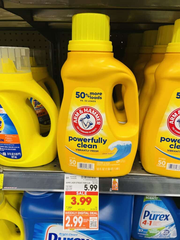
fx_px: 180
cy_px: 120
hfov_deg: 53.1
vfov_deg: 67.3
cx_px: 90
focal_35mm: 26
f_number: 1.6
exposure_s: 1/42
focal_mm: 4.2
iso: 80
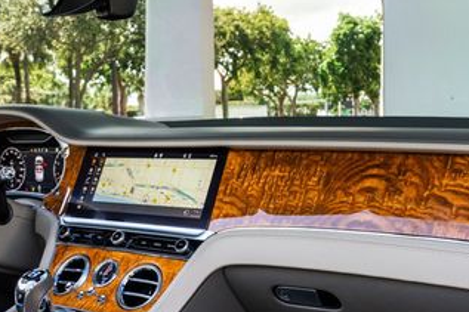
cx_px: 223
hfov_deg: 36.9
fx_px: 703
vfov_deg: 25.0
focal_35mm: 54
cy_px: 188
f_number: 8
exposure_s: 1/80
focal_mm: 24
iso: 640
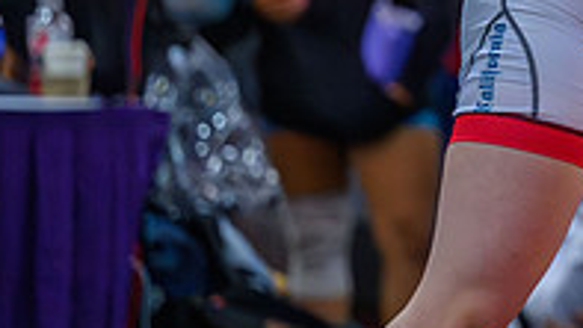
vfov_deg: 2.8
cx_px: 769
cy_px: -78
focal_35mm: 439
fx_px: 6789
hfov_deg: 4.9
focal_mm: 140
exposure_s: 1/800
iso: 12800
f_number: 2.8
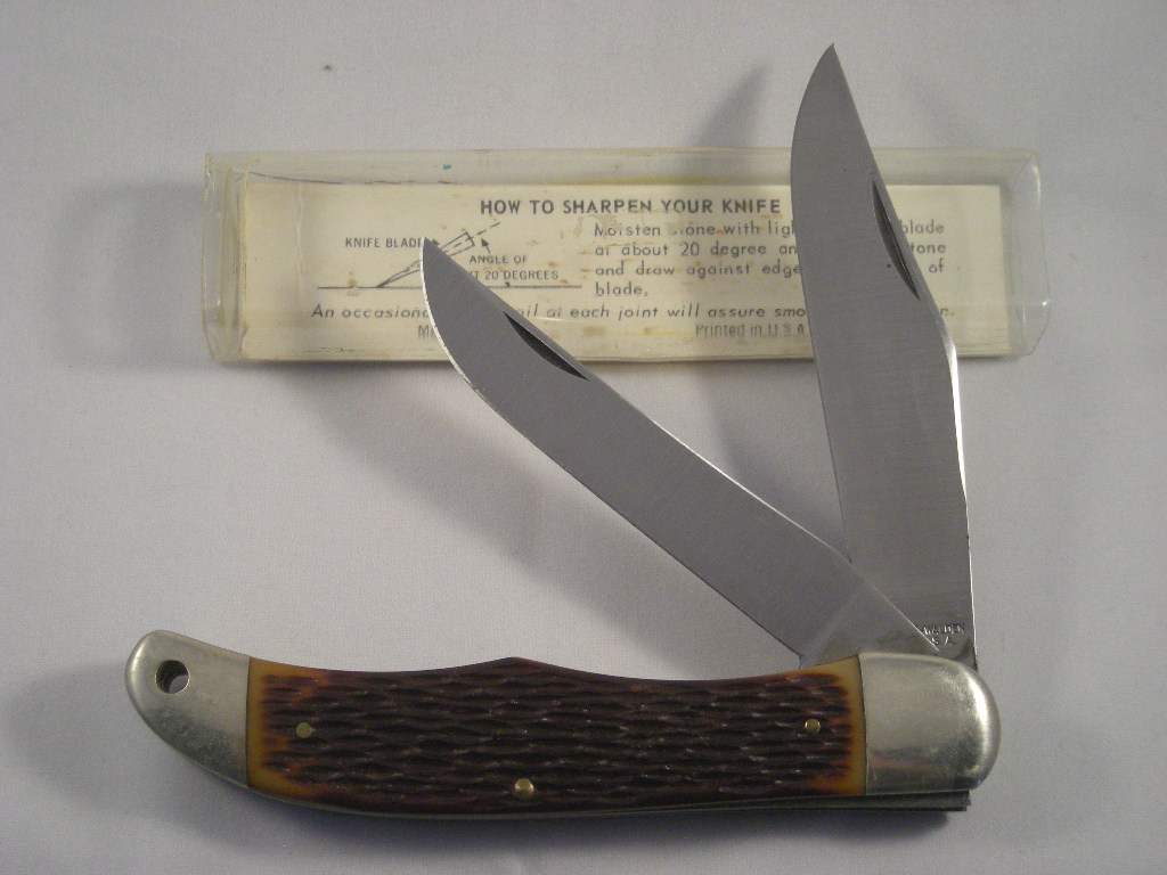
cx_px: 584
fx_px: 2562
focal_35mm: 76
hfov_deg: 25.7
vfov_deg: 19.4
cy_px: 438
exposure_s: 1/60
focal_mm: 12.3
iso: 266
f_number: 3.9
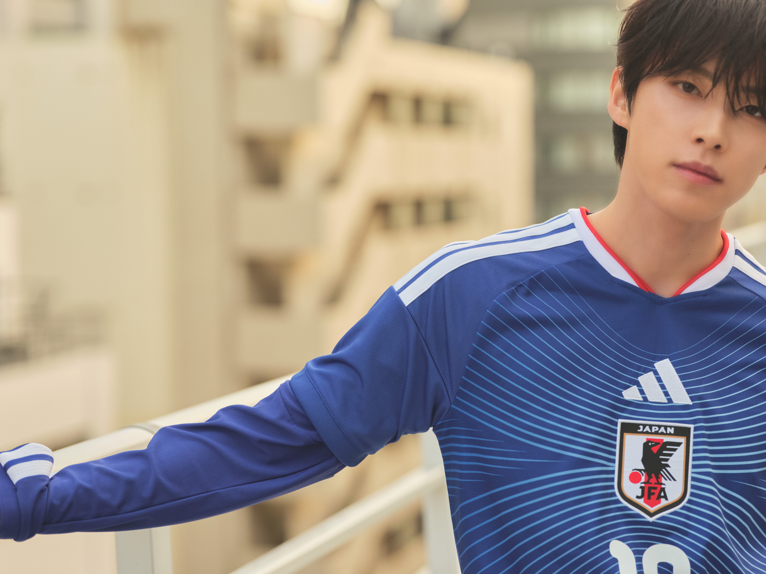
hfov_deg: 26.2
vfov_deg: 19.9
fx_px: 1638
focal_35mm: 74
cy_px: 232
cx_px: 501
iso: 800
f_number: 2
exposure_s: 1/2500
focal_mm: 55
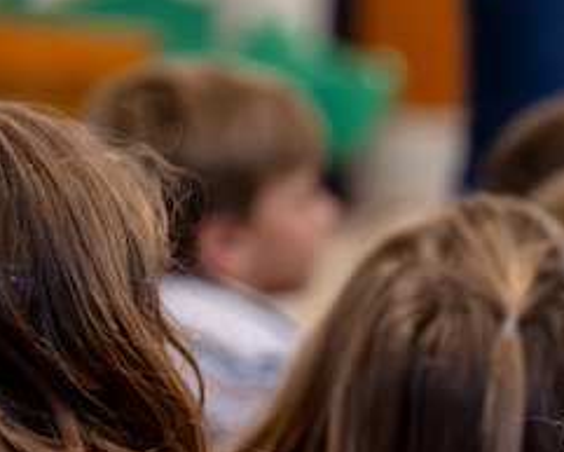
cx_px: 772
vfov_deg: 3.9
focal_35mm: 393
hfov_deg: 4.9
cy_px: 458
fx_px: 6563
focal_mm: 101
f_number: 2.8
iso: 1600
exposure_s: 1/250
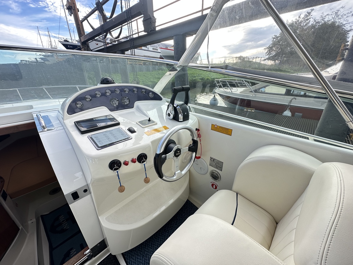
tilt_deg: -23.0
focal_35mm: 14
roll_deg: +1.9
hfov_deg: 102.1
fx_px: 143
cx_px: 176
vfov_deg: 85.7
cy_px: 132
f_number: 2.2
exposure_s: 1/245
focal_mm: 2.22
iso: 40
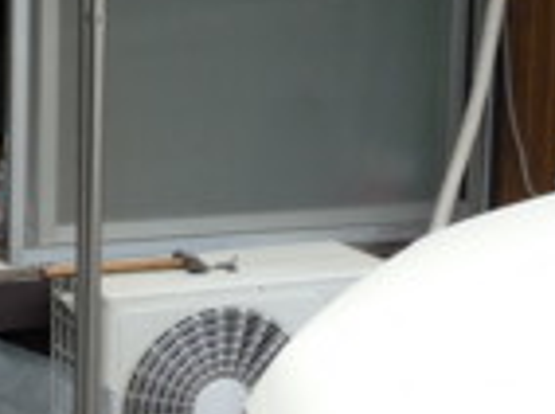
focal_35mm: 89
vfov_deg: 16.5
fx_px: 1425
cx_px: -199
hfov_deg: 19.9
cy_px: 133
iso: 100
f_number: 3.3
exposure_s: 1/80
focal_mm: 4.7
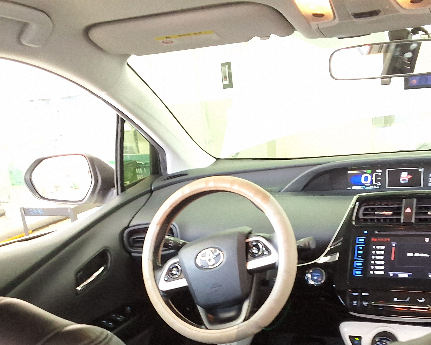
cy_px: 283
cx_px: 221
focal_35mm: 48
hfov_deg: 38.8
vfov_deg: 30.6
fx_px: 612
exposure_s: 1/40
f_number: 1.9
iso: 125
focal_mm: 2.91
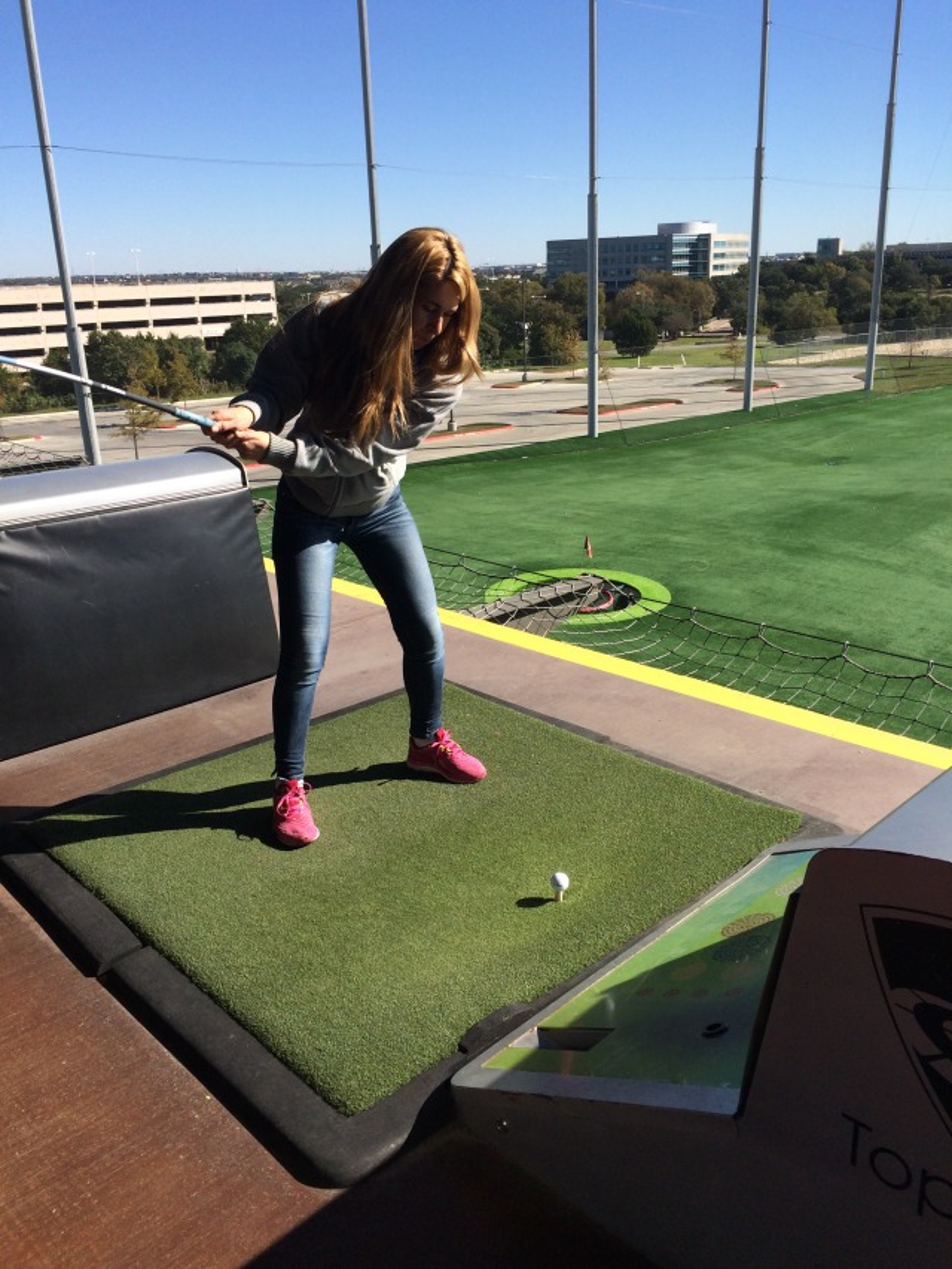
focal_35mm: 29
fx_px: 1063
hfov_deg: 48.2
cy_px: 634
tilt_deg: -20.0
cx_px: 476
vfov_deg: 61.7
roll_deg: +3.1
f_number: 2.2
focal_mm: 4.15
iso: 32
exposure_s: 1/1953
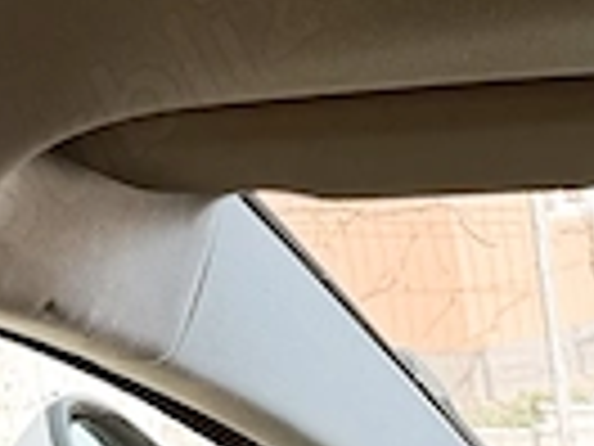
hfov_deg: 14.8
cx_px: 1188
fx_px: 1870
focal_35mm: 109
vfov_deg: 12.5
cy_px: 775
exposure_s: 1/567
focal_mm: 6.76
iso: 80
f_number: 1.78
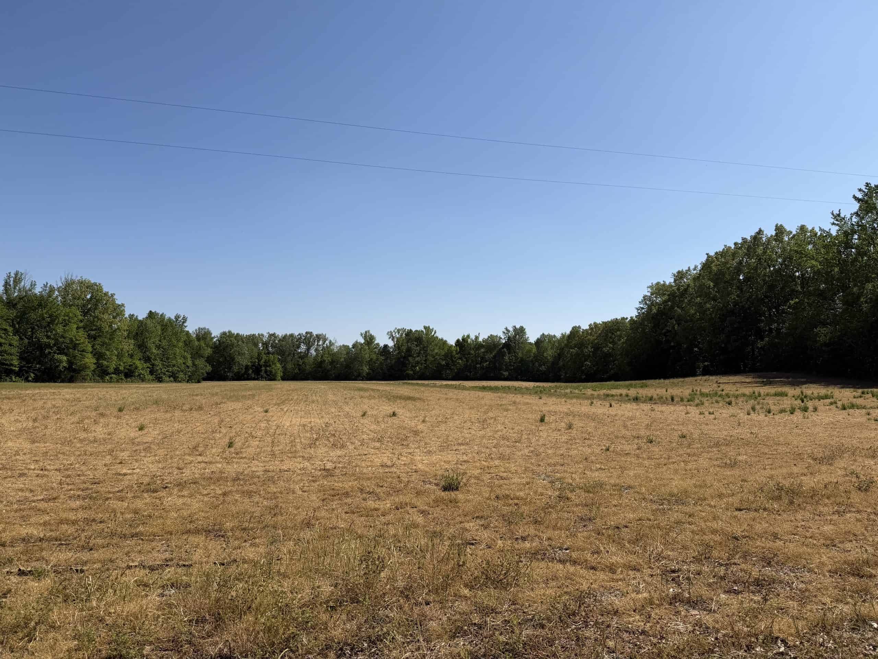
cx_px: 439
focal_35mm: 24
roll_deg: -0.5
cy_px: 330
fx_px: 609
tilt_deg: +4.3
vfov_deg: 56.8
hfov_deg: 71.6
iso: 80
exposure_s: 1/8130
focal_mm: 6.76
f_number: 1.78
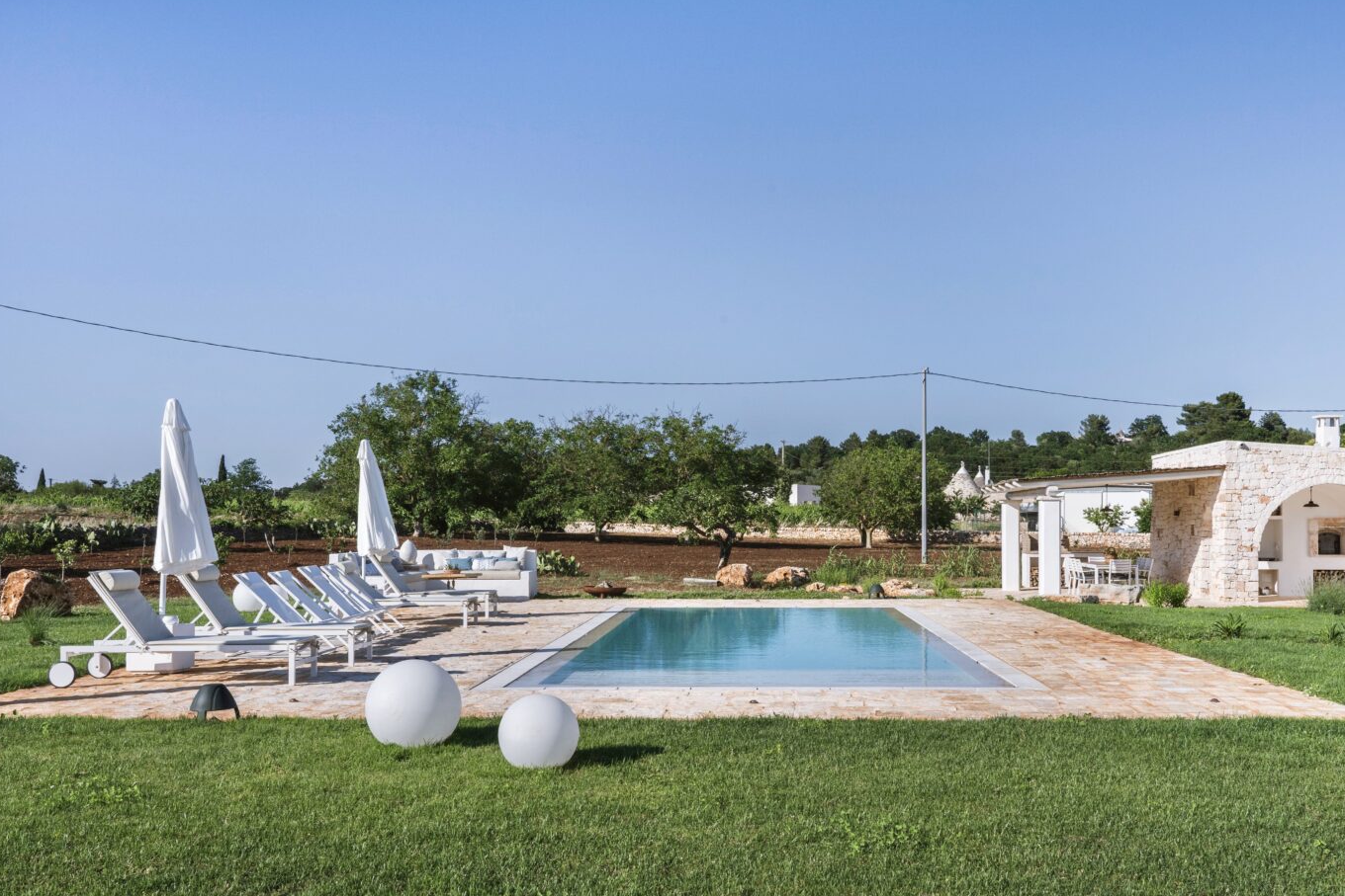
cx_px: 720
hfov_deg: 54.4
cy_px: 485
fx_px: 1308
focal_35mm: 35
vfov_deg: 37.8
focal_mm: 31
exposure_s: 1/500
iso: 500
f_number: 16
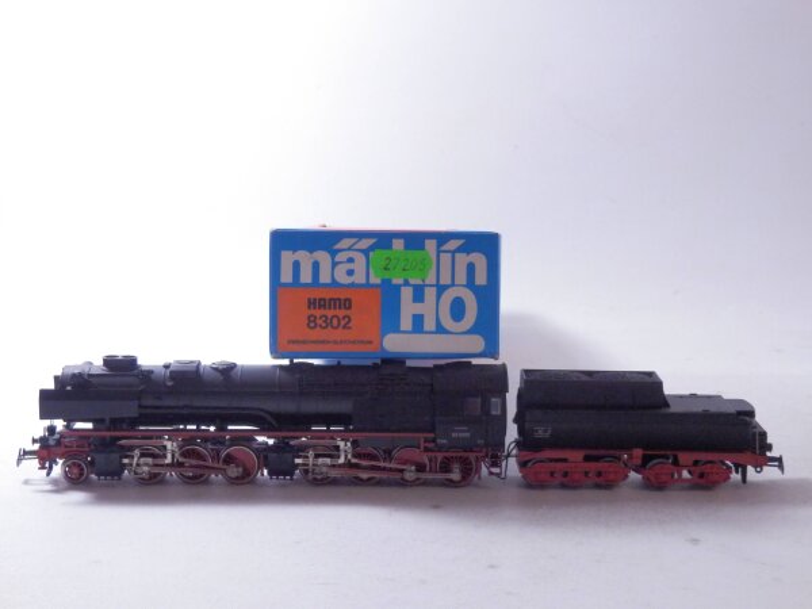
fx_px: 1548
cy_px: 304
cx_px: 406
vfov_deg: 22.3
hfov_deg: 29.4
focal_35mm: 66
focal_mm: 11.9
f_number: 4.4
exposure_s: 1/160
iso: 800
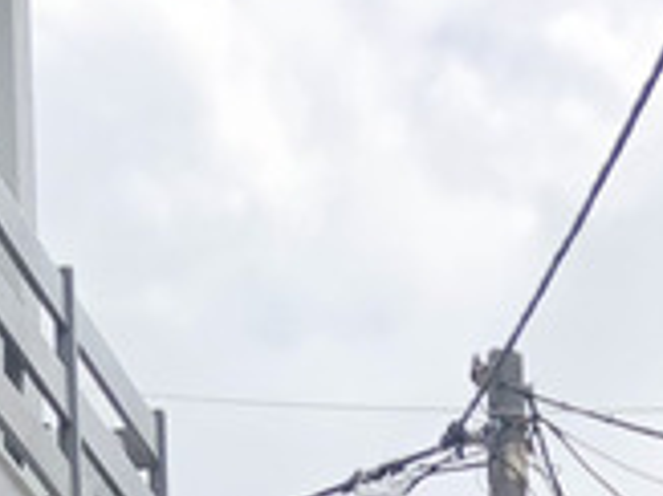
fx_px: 3943
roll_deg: +3.1
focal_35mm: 206
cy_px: 1773
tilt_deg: +0.6
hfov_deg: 9.5
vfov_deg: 6.3
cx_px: -122
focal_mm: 4
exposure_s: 1/960
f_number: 1.8
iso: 20
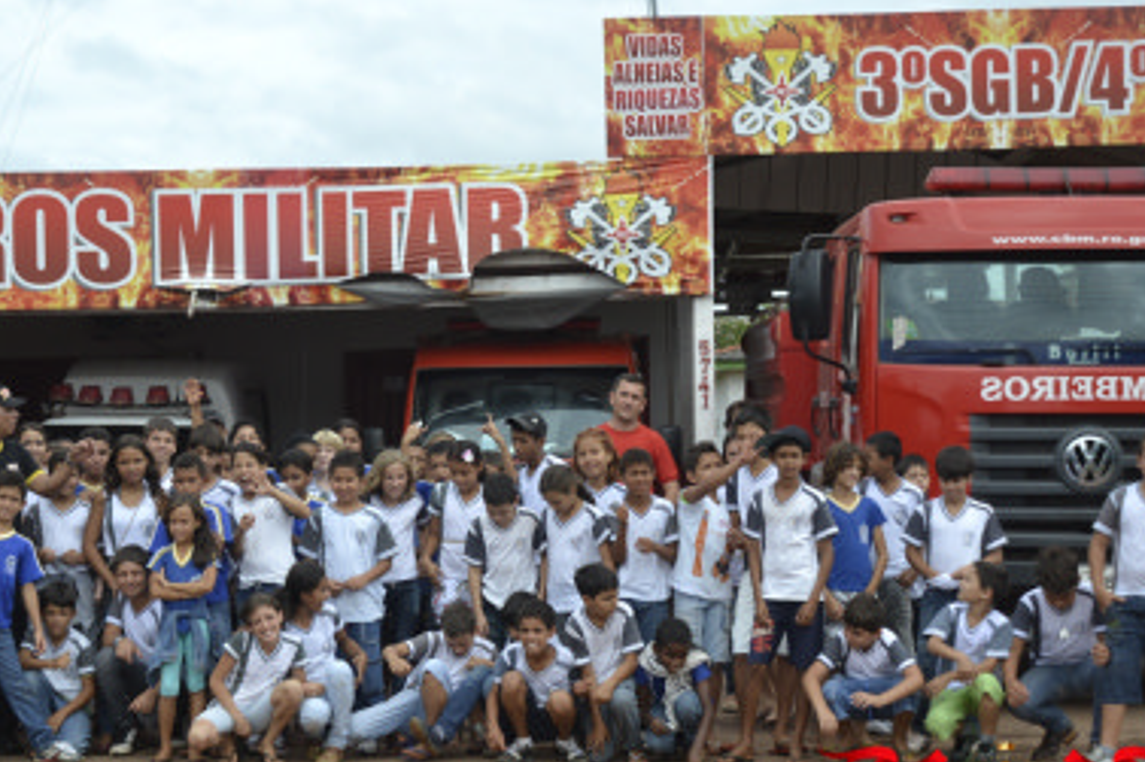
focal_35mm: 70
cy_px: 445
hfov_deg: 28.9
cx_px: 486
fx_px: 2215
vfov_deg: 19.5
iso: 400
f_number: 5.6
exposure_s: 1/1600
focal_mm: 35
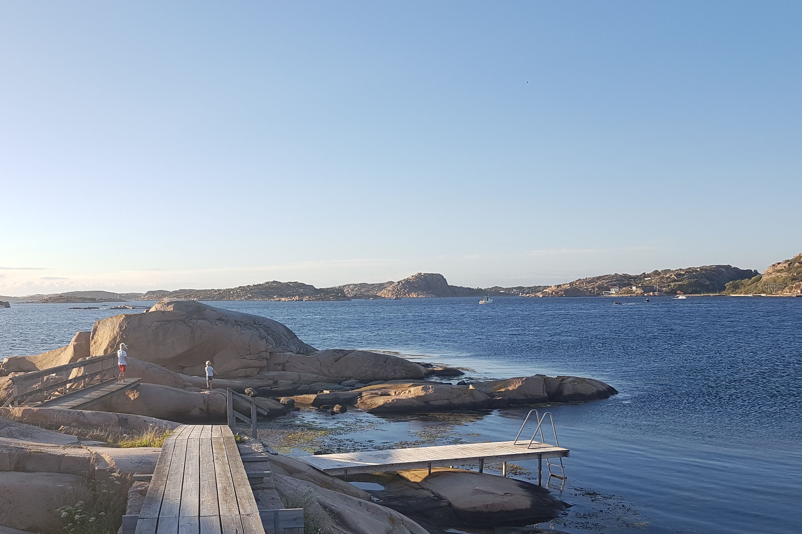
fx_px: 802
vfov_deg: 36.3
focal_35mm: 36
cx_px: 274
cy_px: 379
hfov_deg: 52.2
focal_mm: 4.2
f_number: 1.7
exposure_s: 1/962
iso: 50
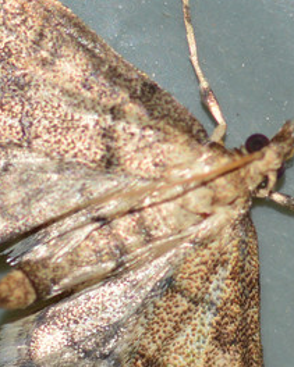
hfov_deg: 4.5
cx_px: 103
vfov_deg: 5.7
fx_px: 3711
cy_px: 224
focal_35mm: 341
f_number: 13
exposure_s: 1/200
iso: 100
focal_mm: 100
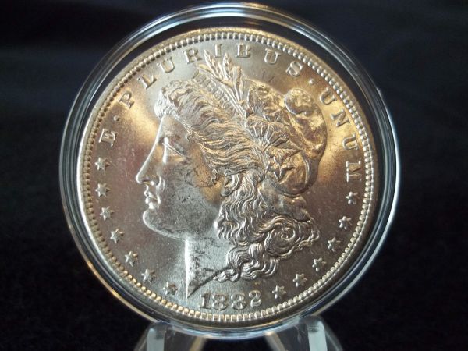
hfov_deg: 51.4
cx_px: 234
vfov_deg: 39.7
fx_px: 487
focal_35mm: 36
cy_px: 176
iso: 133
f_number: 3.1
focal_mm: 6.5
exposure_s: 1/30
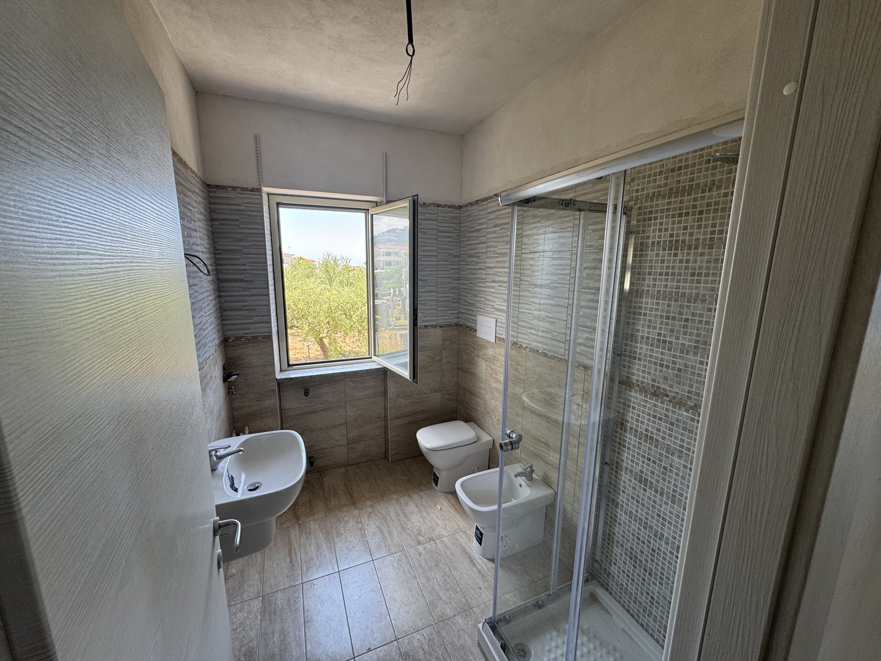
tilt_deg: -10.3
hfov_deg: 102.1
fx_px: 356
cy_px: 330
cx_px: 440
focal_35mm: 14
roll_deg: +0.3
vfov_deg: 85.7
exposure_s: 1/106
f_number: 2.2
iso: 40
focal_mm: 2.22
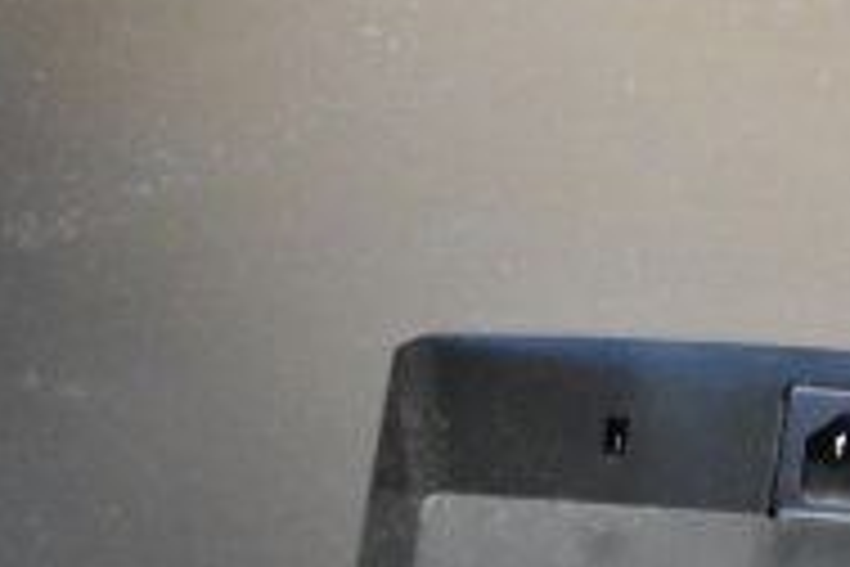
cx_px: 1358
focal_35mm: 102
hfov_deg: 17.6
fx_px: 2399
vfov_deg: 13.3
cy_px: 515
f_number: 3.8
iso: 8000
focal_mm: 21
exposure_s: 1/30
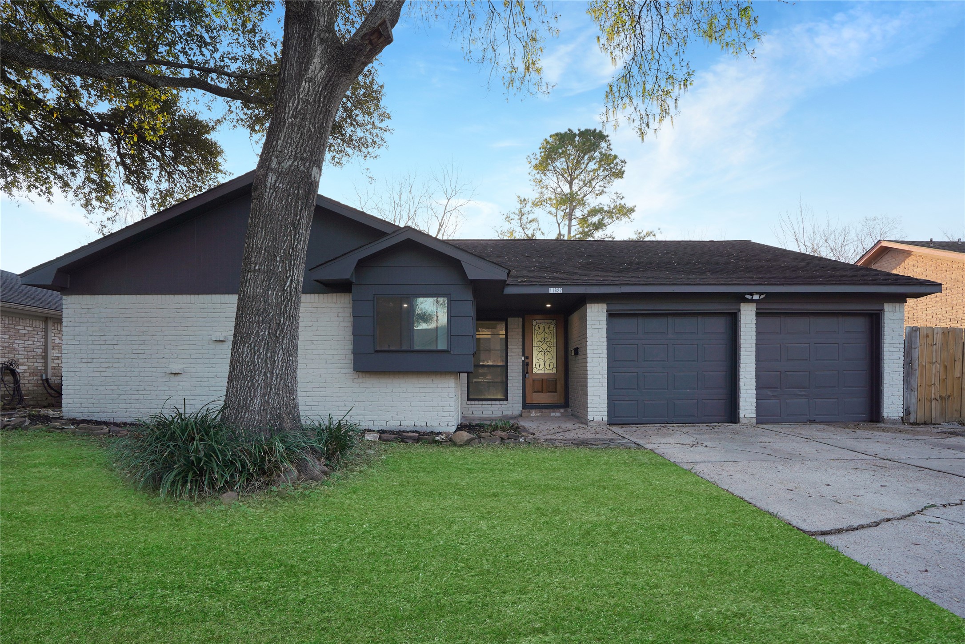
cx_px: 482
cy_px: 322
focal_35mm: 16
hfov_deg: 96.7
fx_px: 429
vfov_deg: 73.8
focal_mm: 16
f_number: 6.3
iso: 200
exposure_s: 1/160
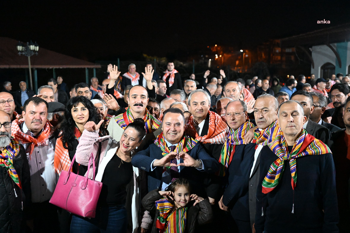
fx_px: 379
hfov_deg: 49.6
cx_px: 175
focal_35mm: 39
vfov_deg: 34.2
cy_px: 116
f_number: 3.2
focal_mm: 39
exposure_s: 1/320
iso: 12800
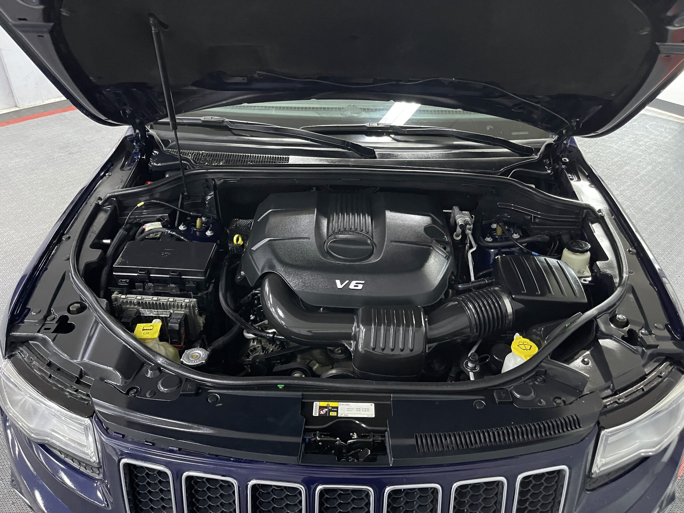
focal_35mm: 25
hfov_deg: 69.4
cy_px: 256
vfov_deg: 54.9
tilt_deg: -35.9
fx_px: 494
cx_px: 342
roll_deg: -1.8
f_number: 1.6
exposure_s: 1/30
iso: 640
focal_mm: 5.1
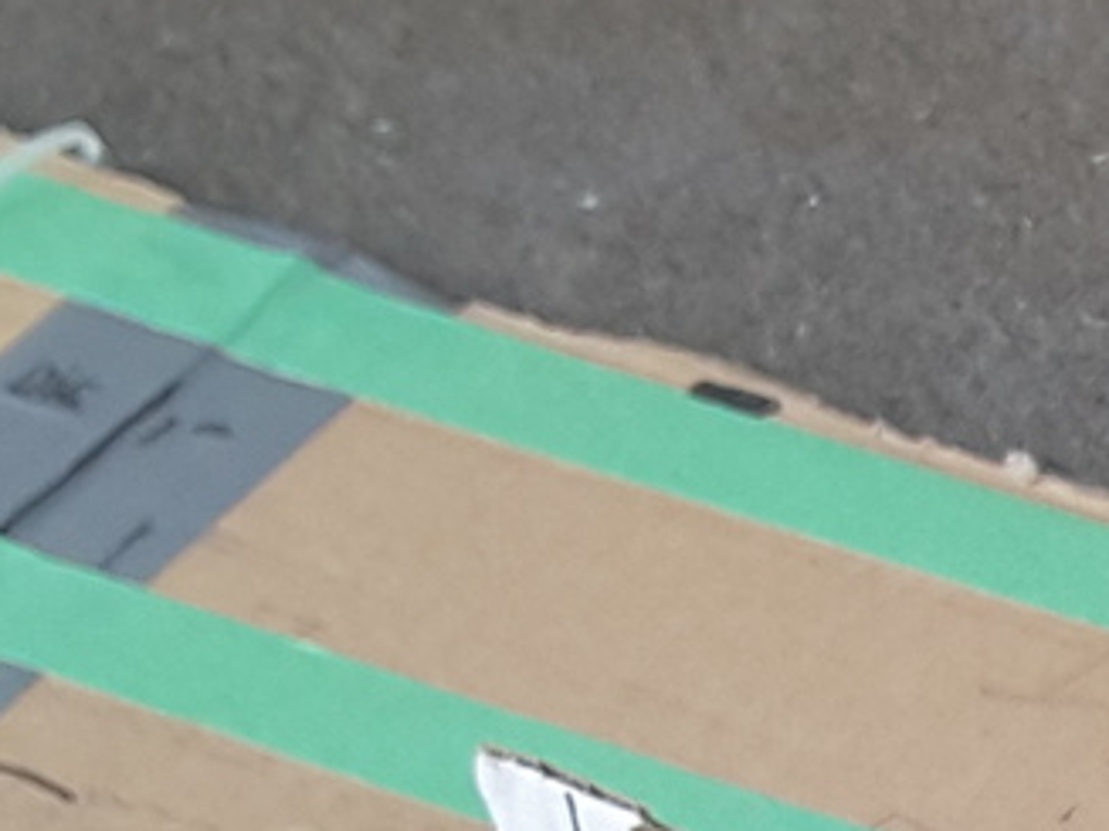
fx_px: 5829
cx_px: 2367
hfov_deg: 9.9
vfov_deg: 7.6
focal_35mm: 182
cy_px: 1947
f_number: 1.9
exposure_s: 1/297
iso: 40
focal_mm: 2.9
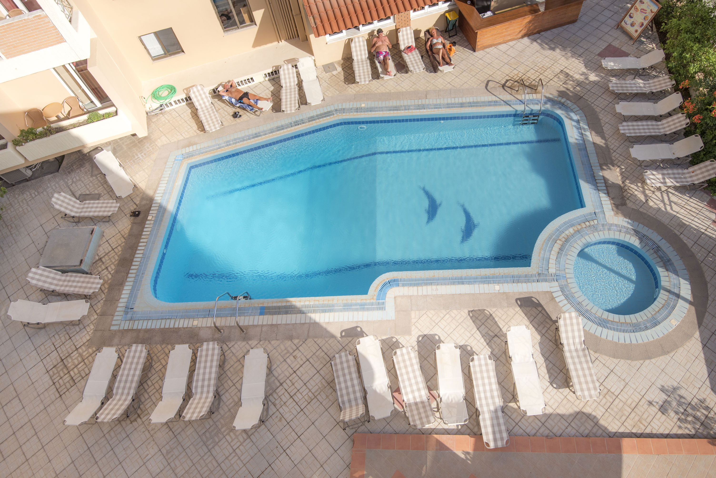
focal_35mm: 20
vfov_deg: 62.0
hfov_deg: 84.0
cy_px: 239
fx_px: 398
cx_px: 358
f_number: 6.3
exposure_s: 1/1000
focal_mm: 20
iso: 160
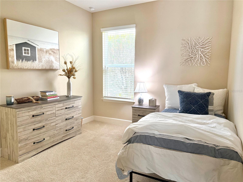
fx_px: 168
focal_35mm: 24
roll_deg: -0.6
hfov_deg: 71.6
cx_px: 122
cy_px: 91
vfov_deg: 56.8
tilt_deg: -6.3
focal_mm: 6.76
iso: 250
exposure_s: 1/120
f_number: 1.78
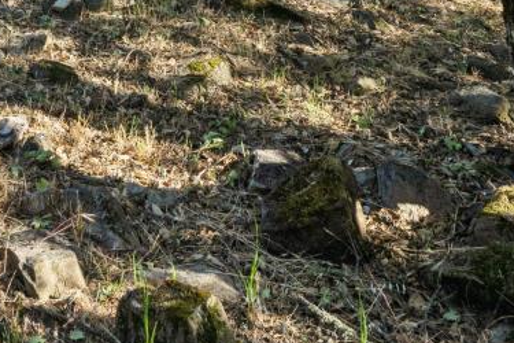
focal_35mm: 56
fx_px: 799
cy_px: -225
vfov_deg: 19.7
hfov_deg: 32.2
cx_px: -23
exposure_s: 1/200
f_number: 9
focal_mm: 14
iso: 250
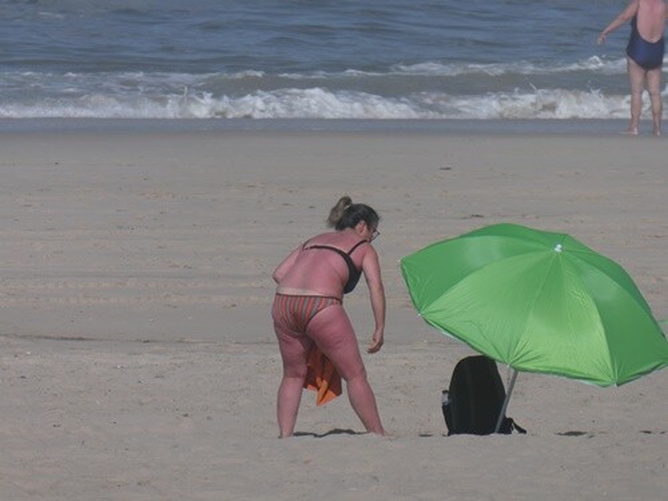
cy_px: 250
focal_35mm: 720
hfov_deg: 2.8
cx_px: 334
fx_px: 13894
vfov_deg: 2.1
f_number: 6.4
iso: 80
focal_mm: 129
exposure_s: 1/800
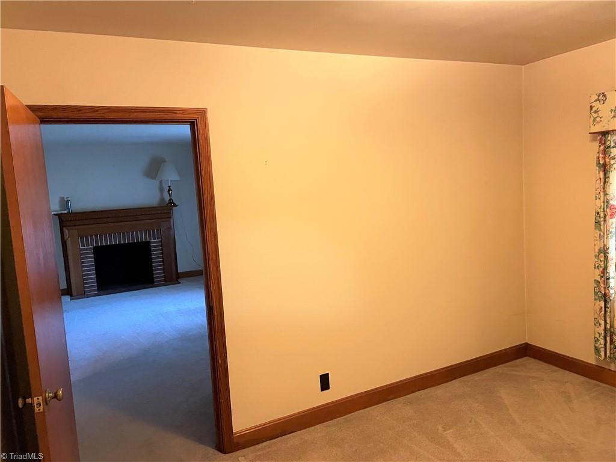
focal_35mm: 26
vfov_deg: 53.1
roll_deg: +3.6
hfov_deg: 67.3
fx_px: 463
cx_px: 308
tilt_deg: -5.4
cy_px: 231
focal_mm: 4.2
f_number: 1.6
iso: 500
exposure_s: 1/30
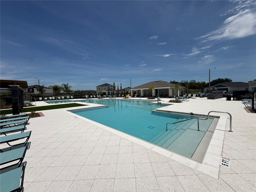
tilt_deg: +0.2
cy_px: 96
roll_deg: +1.7
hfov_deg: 102.1
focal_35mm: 14
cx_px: 128
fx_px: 104
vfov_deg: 85.7
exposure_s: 1/6173
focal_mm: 2.22
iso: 50
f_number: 2.2
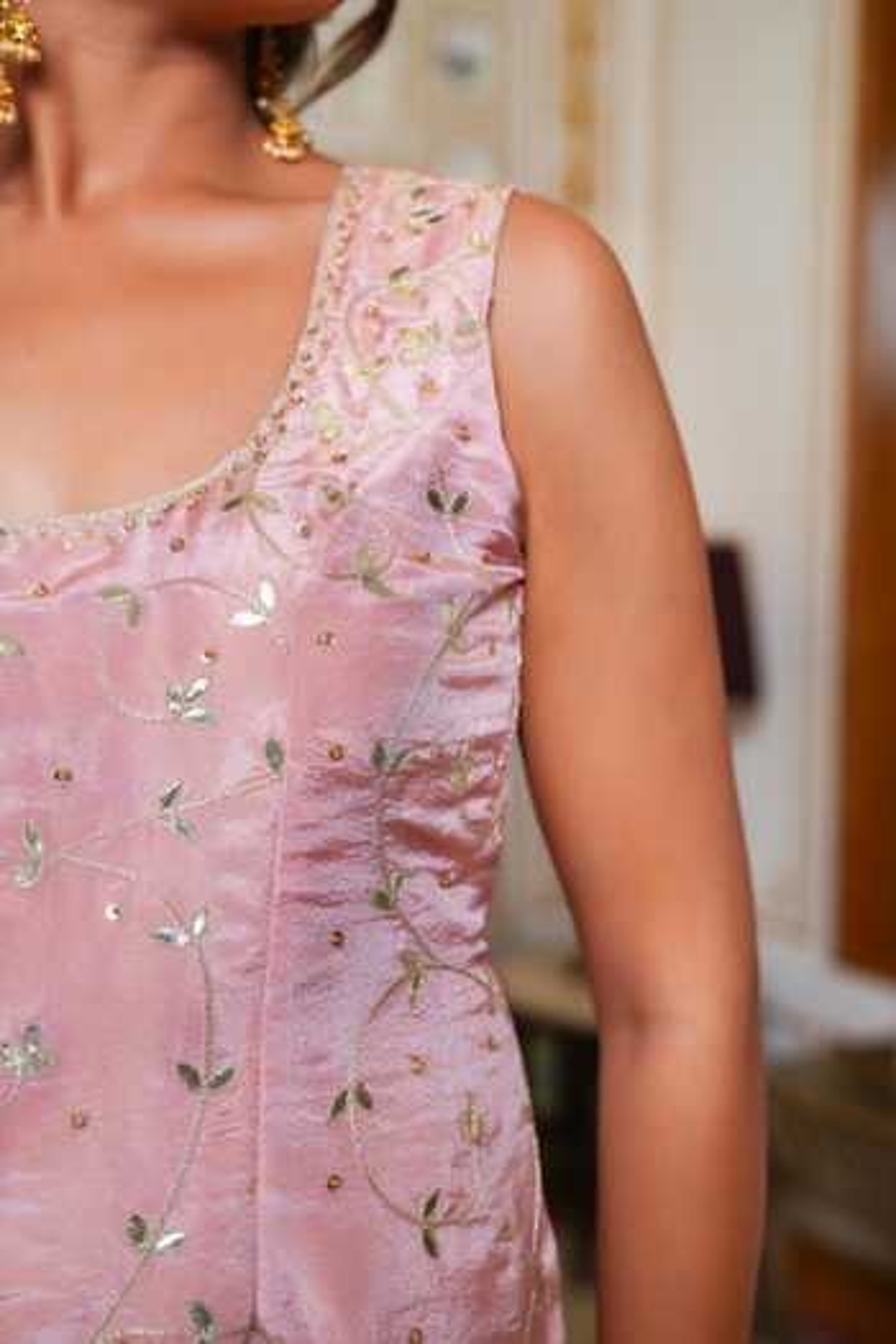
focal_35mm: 46
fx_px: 1717
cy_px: 672
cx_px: 448
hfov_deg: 29.2
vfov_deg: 42.7
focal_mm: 46
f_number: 4.5
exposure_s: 1/160
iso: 100
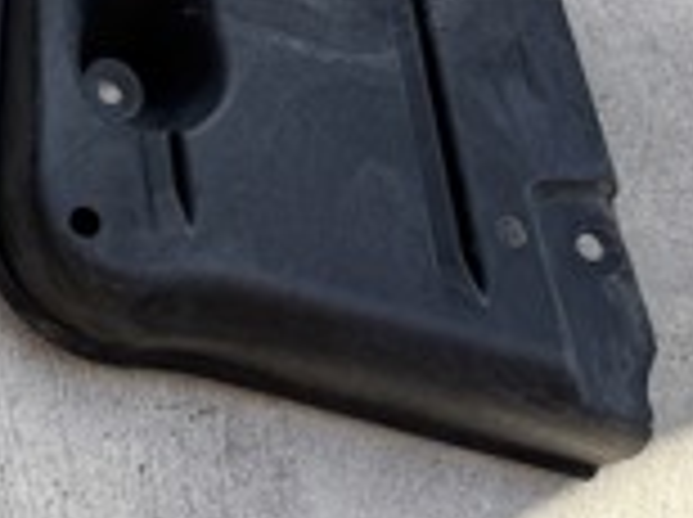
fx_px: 1999
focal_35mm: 100
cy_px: -113
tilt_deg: -64.1
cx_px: -549
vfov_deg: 14.3
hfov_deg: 16.5
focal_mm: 6.76
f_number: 1.78
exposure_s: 1/1230
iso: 100
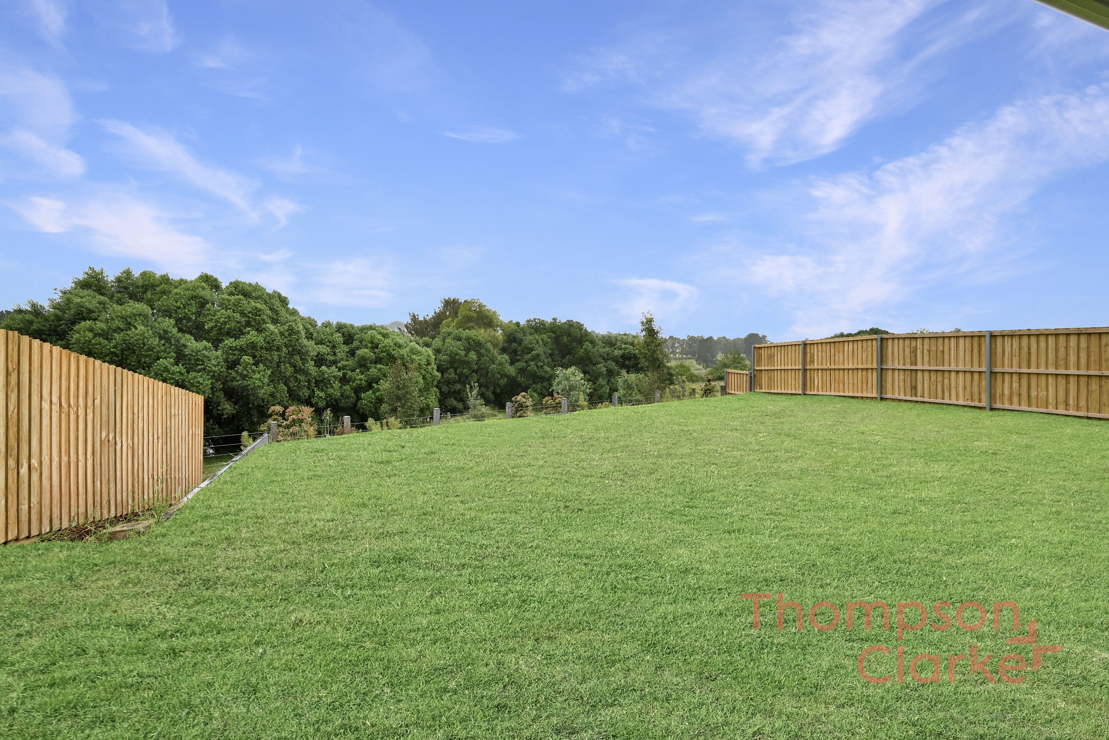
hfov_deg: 104.2
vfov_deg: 81.3
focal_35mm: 14
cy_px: 370
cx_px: 554
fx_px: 431
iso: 100
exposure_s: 1/80
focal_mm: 14
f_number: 7.1
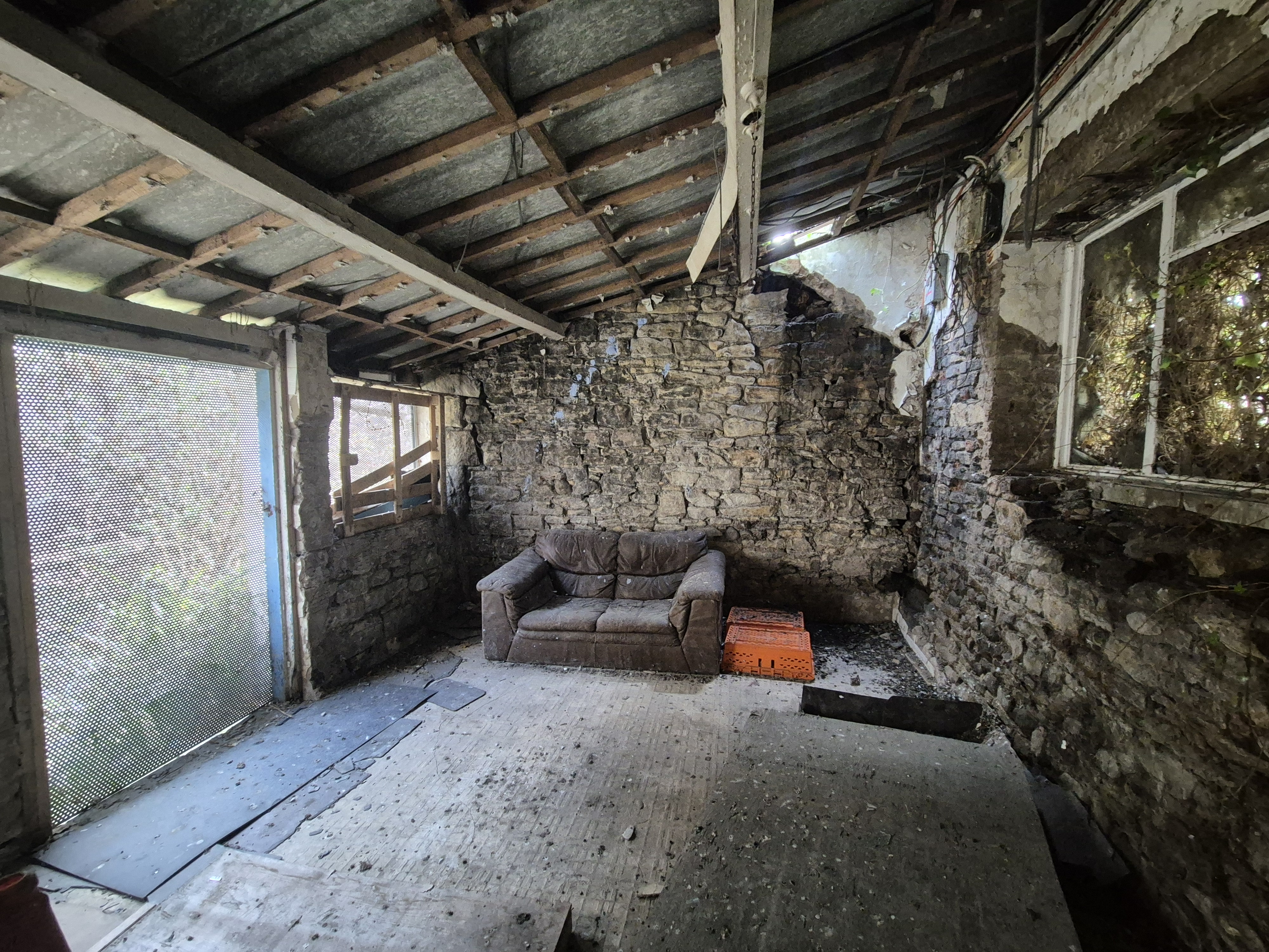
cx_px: 634
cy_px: 476
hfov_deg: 106.2
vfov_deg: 89.9
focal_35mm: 13
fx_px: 477
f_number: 2.2
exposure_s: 1/25
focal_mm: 2.2
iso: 1250
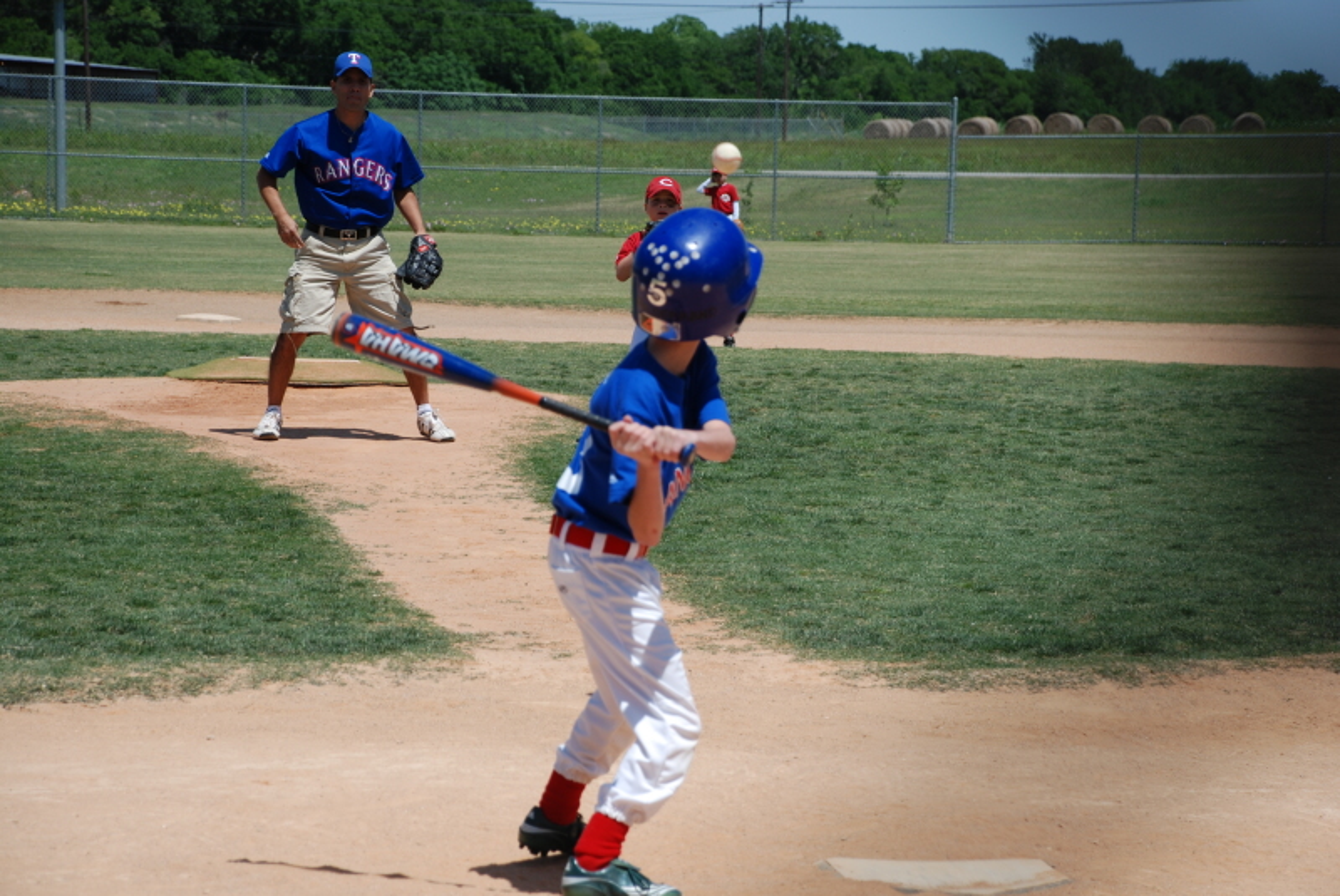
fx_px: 4471
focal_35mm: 120
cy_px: 448
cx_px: 670
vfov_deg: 11.4
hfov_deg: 17.0
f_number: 5.6
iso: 100
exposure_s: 1/500
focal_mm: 80
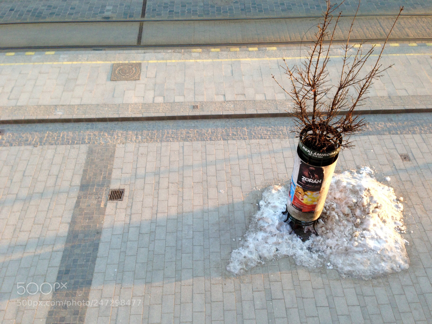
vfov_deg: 42.9
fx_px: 412
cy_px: 162
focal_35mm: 33
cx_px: 216
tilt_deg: -48.0
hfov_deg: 55.4
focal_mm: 4.12
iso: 64
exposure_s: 1/120
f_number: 2.4
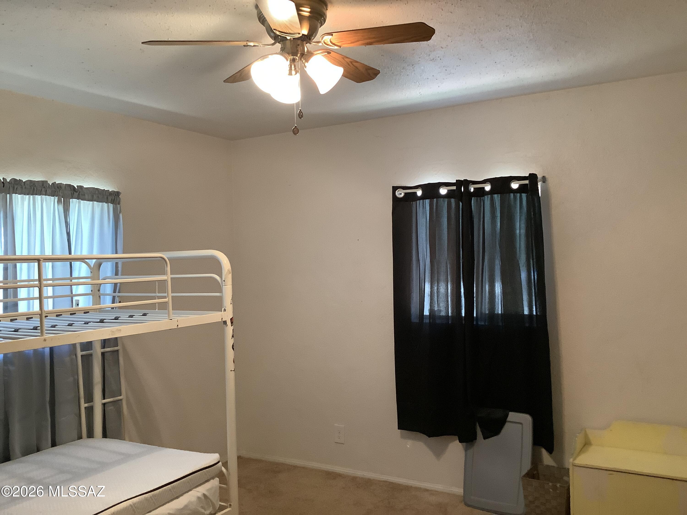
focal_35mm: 31
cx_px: 344
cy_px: 258
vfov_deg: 45.4
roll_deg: +1.5
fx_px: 615
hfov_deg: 58.4
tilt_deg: -1.1
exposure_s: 1/33
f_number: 2.4
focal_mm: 3.3
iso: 320
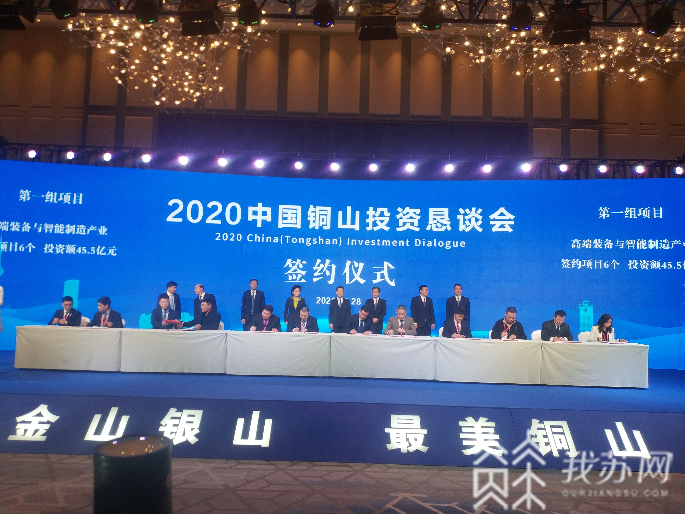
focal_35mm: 32
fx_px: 633
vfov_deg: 44.2
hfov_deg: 56.8
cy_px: 257
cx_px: 342
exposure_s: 1/100
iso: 178
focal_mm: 4.5
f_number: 2
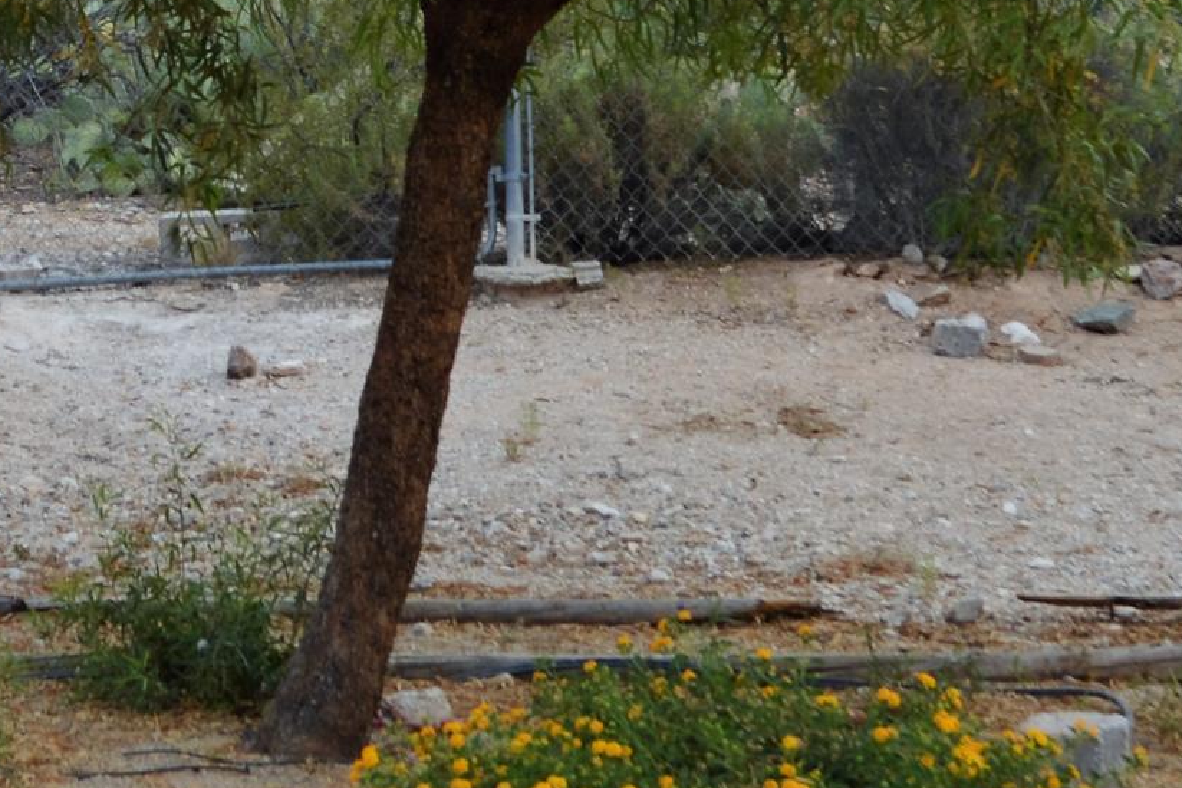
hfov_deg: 14.3
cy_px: -14
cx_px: 115
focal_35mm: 142
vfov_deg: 9.6
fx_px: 4663
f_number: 5.6
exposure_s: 1/125
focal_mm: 26
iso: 100
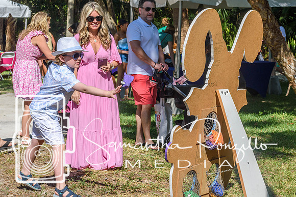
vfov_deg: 13.0
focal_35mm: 105
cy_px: 98
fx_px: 863
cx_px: 148
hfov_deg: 19.5
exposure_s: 1/1000
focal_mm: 70
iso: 200
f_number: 8
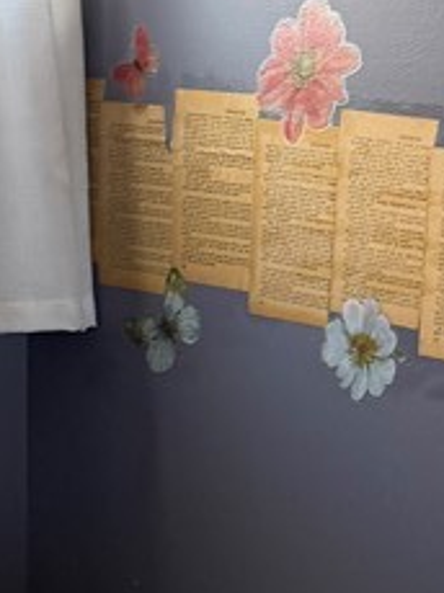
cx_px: 493
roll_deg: -3.8
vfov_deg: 18.1
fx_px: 1833
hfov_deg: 13.5
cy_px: 534
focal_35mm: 107
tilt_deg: -12.9
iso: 250
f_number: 1.78
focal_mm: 6.76
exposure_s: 1/60
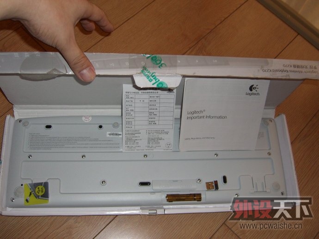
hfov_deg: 49.0
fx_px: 350
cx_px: 160
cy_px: 120
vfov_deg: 37.7
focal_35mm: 38
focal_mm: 7.9
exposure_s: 1/60
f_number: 2.8
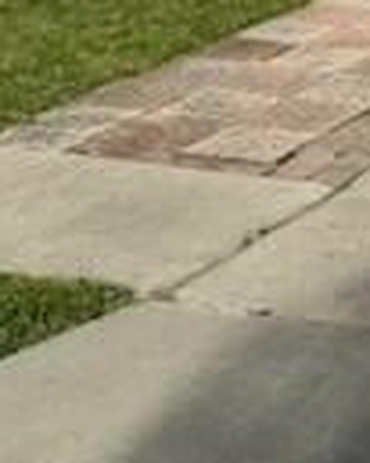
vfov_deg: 14.9
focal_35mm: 116
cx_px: 507
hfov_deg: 12.8
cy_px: -316
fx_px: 1590
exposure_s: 1/14286
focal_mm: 6.76
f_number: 1.78
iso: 80
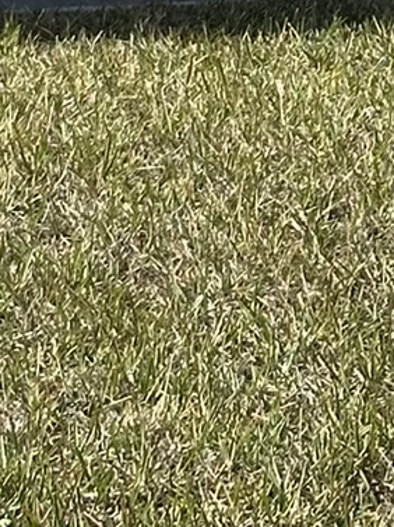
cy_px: -517
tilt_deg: -2.8
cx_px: 70
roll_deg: -1.6
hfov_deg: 5.7
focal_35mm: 261
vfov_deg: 7.3
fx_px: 3968
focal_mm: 6.86
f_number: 1.78
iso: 64
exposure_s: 1/2667
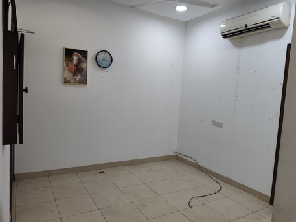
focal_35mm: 24
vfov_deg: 56.8
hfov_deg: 71.6
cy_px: 111
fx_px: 205
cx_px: 148
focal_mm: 5.84
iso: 250
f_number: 1.6
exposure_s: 1/100
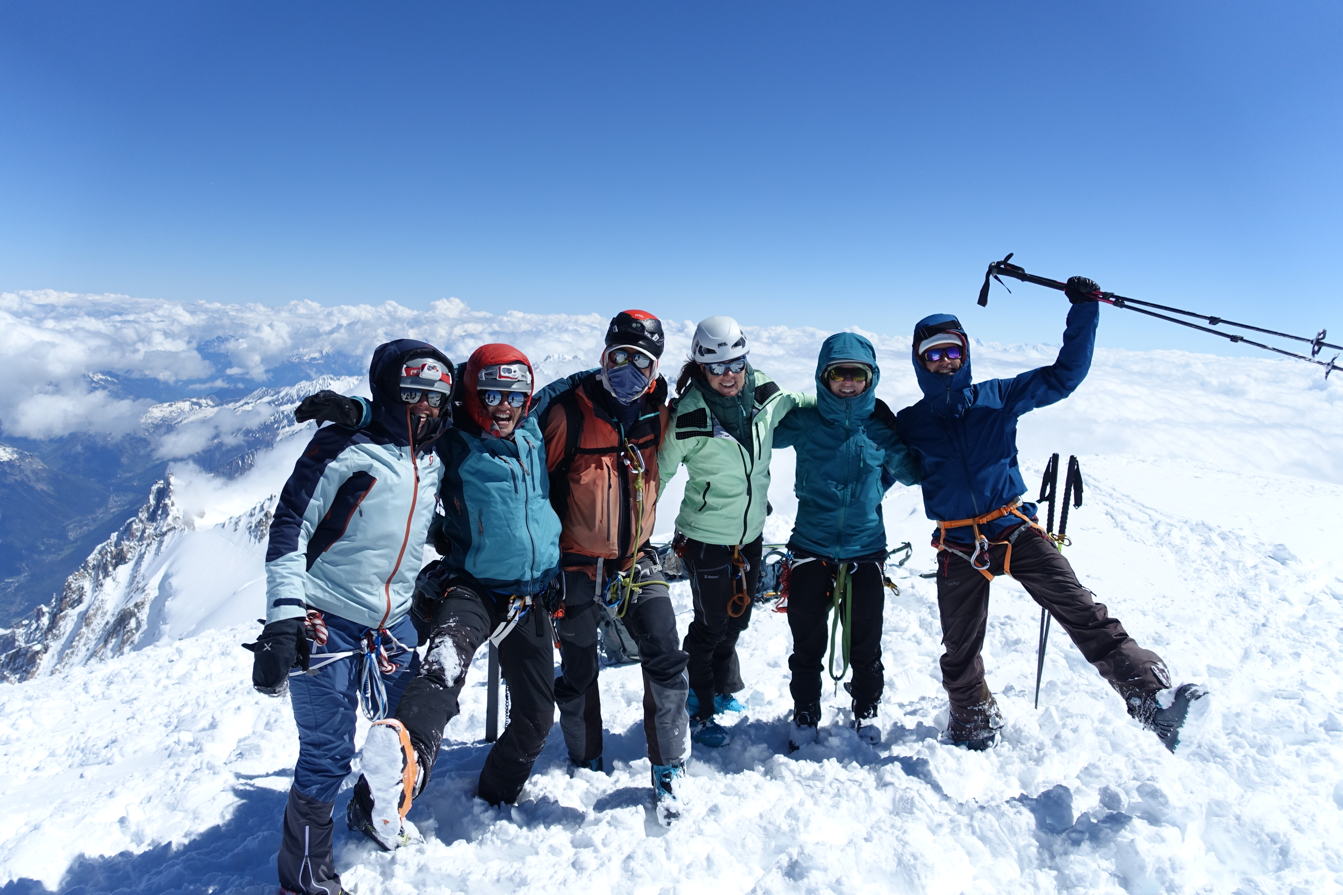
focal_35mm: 24
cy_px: 448
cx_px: 672
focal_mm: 8.8
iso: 125
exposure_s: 1/1600
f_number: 1.8
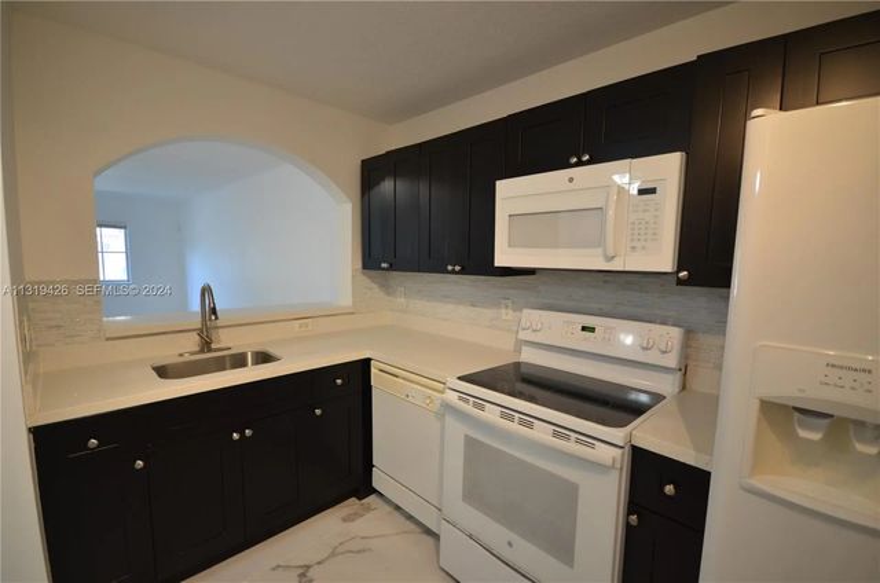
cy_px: 292
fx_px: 366
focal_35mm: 15
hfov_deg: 100.5
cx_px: 440
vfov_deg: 77.1
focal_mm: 10
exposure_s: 1/60
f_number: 4
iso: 560
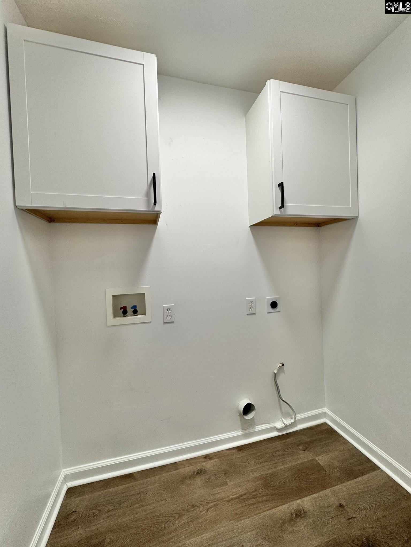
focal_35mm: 14
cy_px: 274
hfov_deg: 85.7
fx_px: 222
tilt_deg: -0.2
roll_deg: +1.9
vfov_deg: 102.1
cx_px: 206
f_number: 2.2
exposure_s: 1/120
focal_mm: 2.22
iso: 100
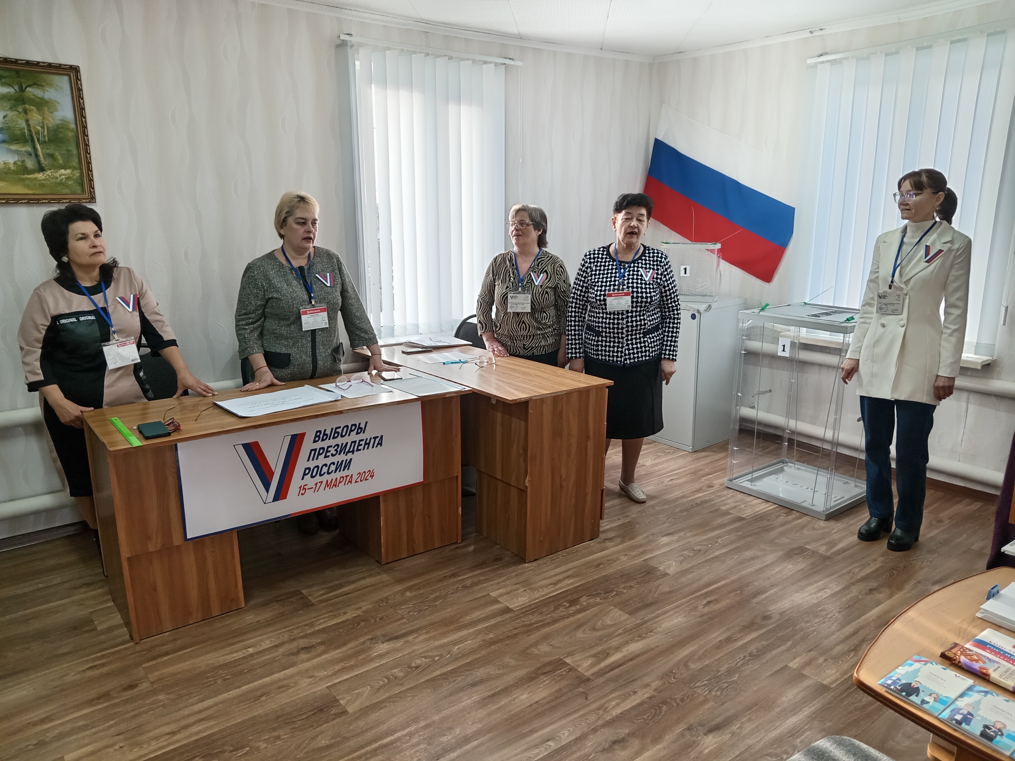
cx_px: 508
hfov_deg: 69.4
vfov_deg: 54.9
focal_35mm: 25
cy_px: 380
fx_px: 733
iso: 374
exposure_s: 1/25
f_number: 1.8
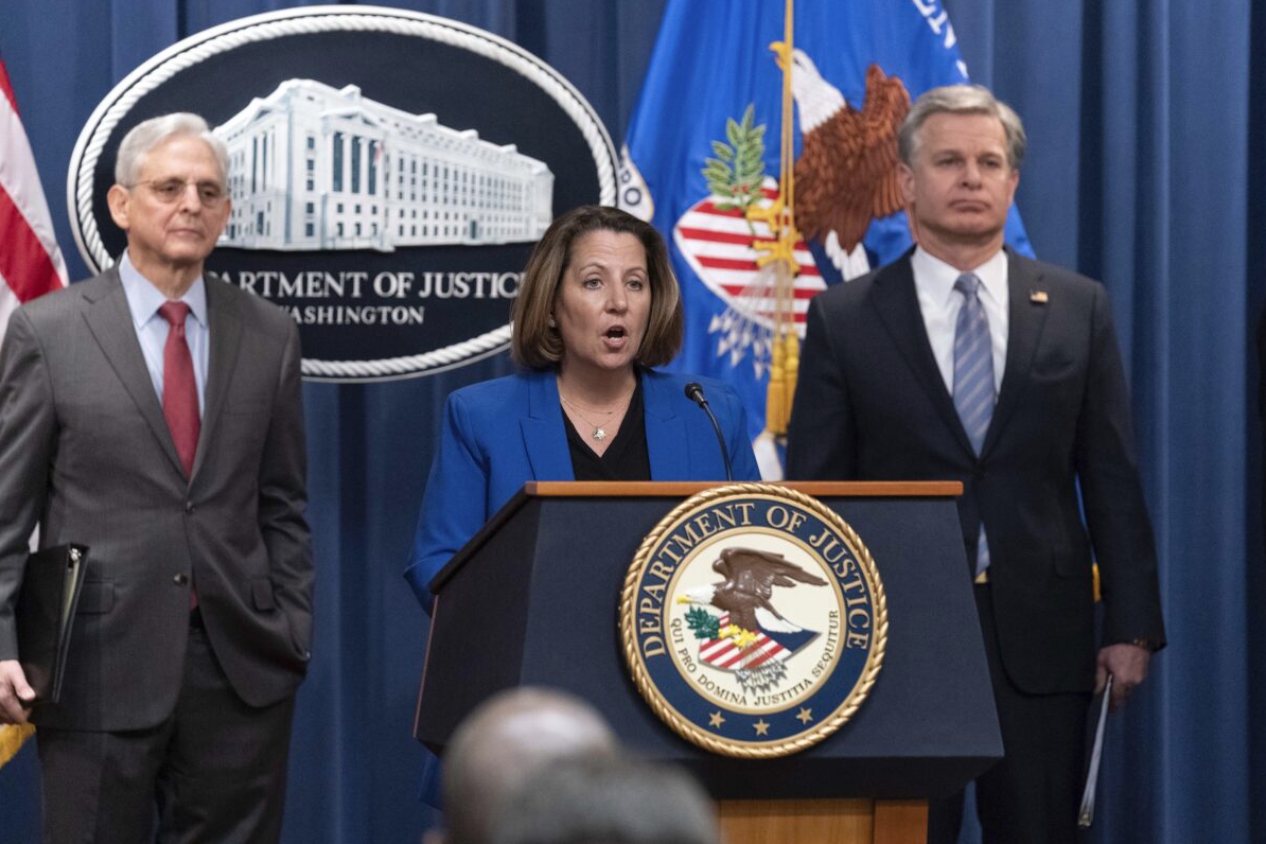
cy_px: 421
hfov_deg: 10.2
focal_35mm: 201
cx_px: 633
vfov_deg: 6.8
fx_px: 7068
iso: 6400
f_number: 4
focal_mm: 200
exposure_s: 1/320
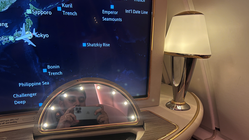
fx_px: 191
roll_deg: +2.0
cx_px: 126
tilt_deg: -10.9
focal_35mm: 29
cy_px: 92
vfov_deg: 39.8
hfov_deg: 66.1
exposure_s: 1/40
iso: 500
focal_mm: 5.7
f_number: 1.5
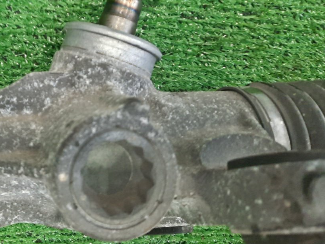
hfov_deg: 40.4
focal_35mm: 44
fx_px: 413
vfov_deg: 32.3
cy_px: 60
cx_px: 47
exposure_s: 1/33
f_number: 2
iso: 267
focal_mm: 4.6
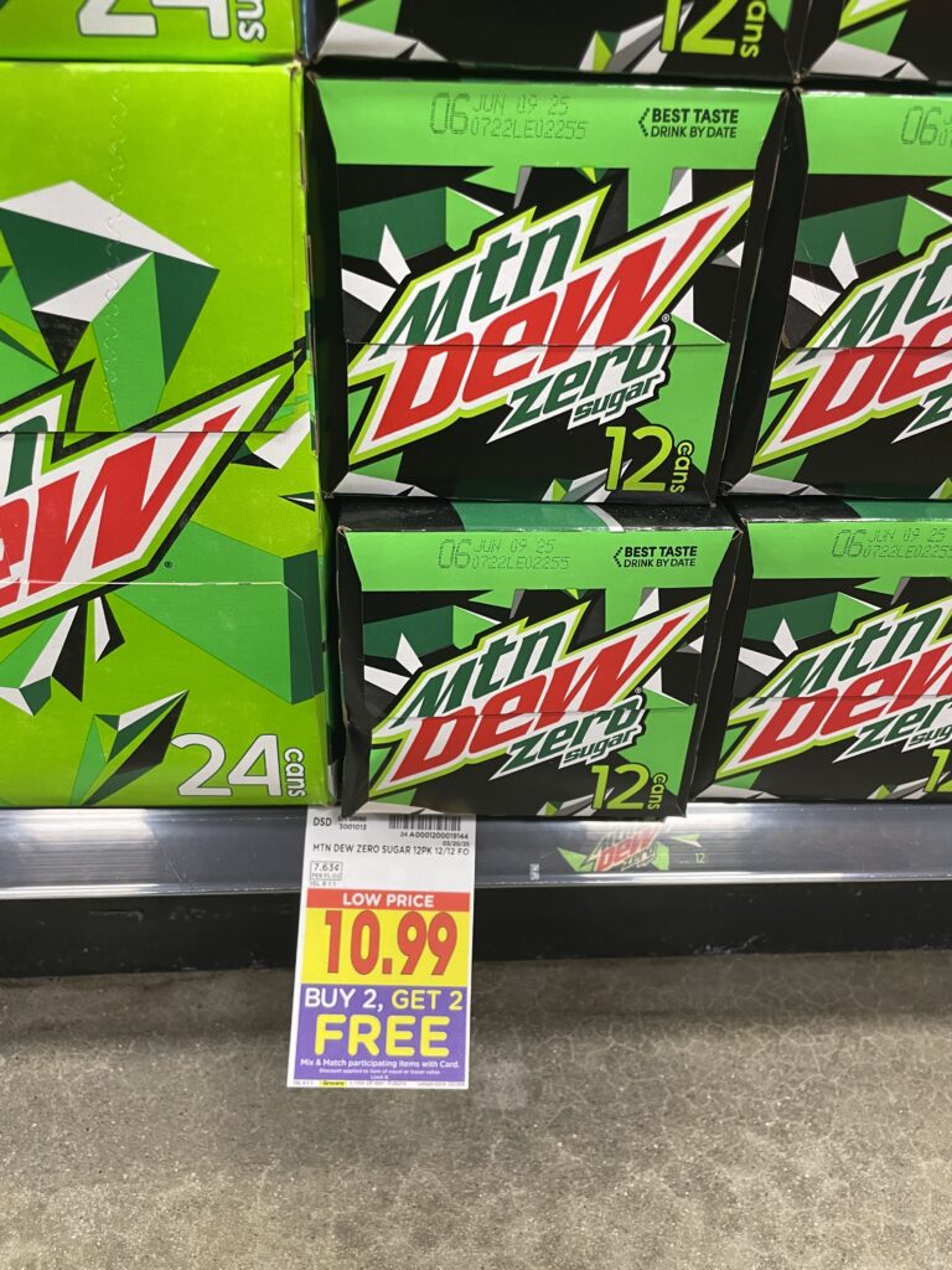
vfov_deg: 67.3
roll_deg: -1.6
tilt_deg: -30.7
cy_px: 635
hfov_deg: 53.1
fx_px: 953
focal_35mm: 26
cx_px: 476
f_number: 1.6
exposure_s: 1/60
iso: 160
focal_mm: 4.2
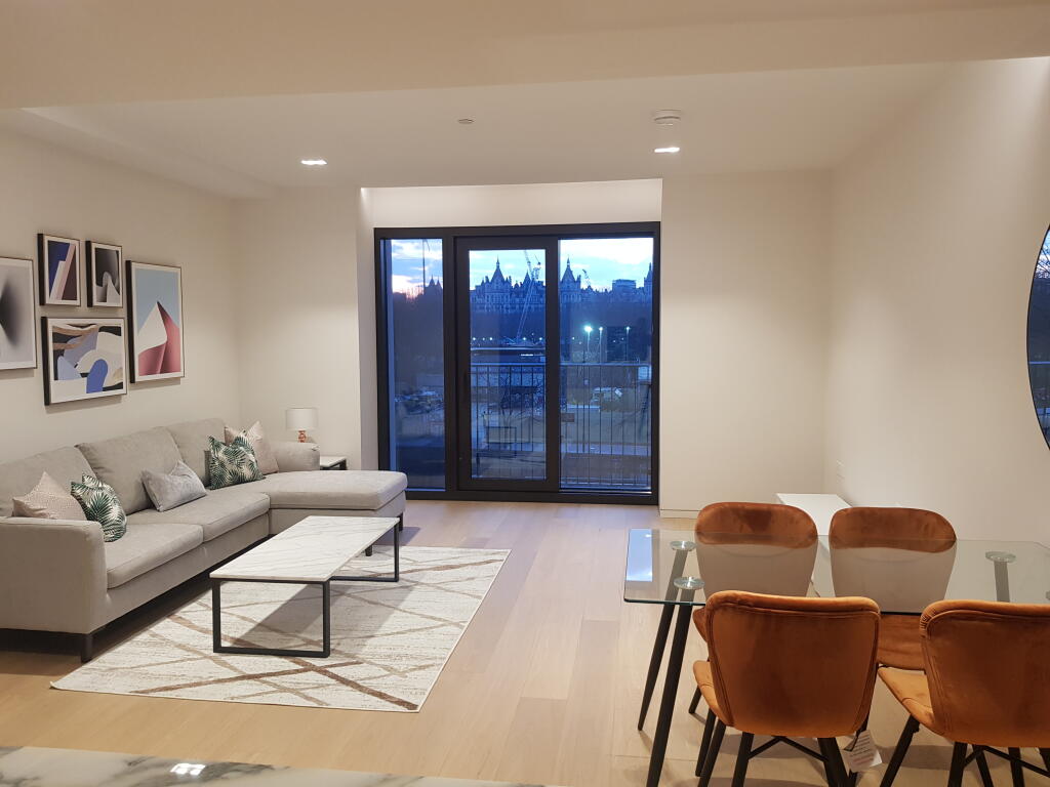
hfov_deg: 67.3
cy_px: 394
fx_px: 789
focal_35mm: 26
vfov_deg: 53.1
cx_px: 525
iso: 100
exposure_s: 1/50
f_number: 1.7
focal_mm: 4.2
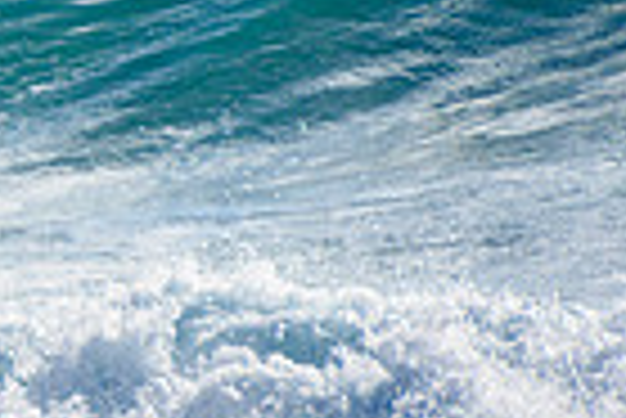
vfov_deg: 0.5
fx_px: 43674
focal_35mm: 2509
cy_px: -7
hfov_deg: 0.8
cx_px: -576
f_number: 5.6
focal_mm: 400
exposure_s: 1/2000
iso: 250
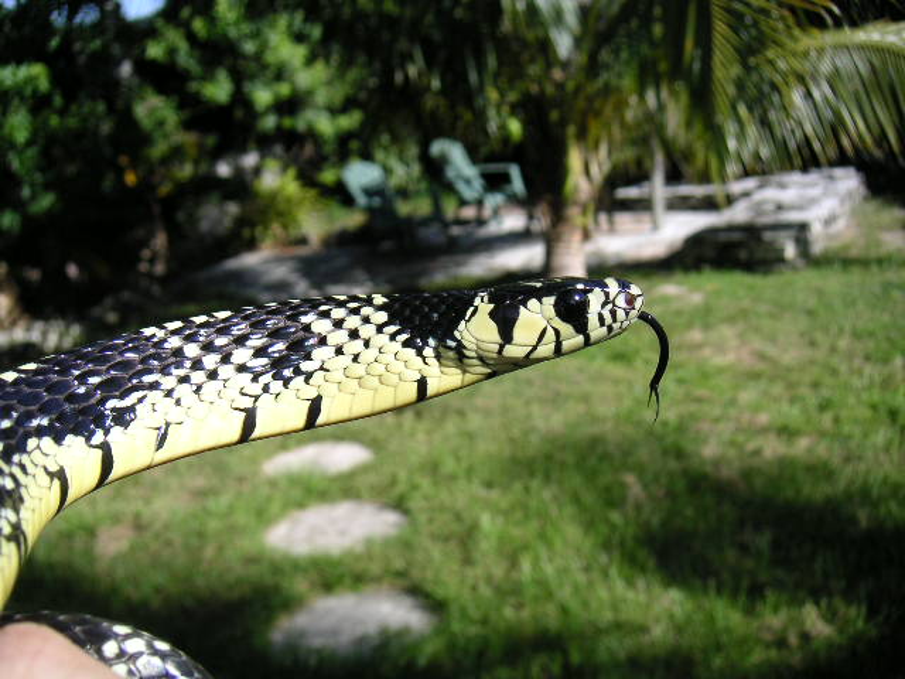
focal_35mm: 38
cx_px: 452
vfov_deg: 37.7
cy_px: 340
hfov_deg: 49.0
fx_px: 993
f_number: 2.8
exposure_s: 1/750
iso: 50
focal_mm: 6
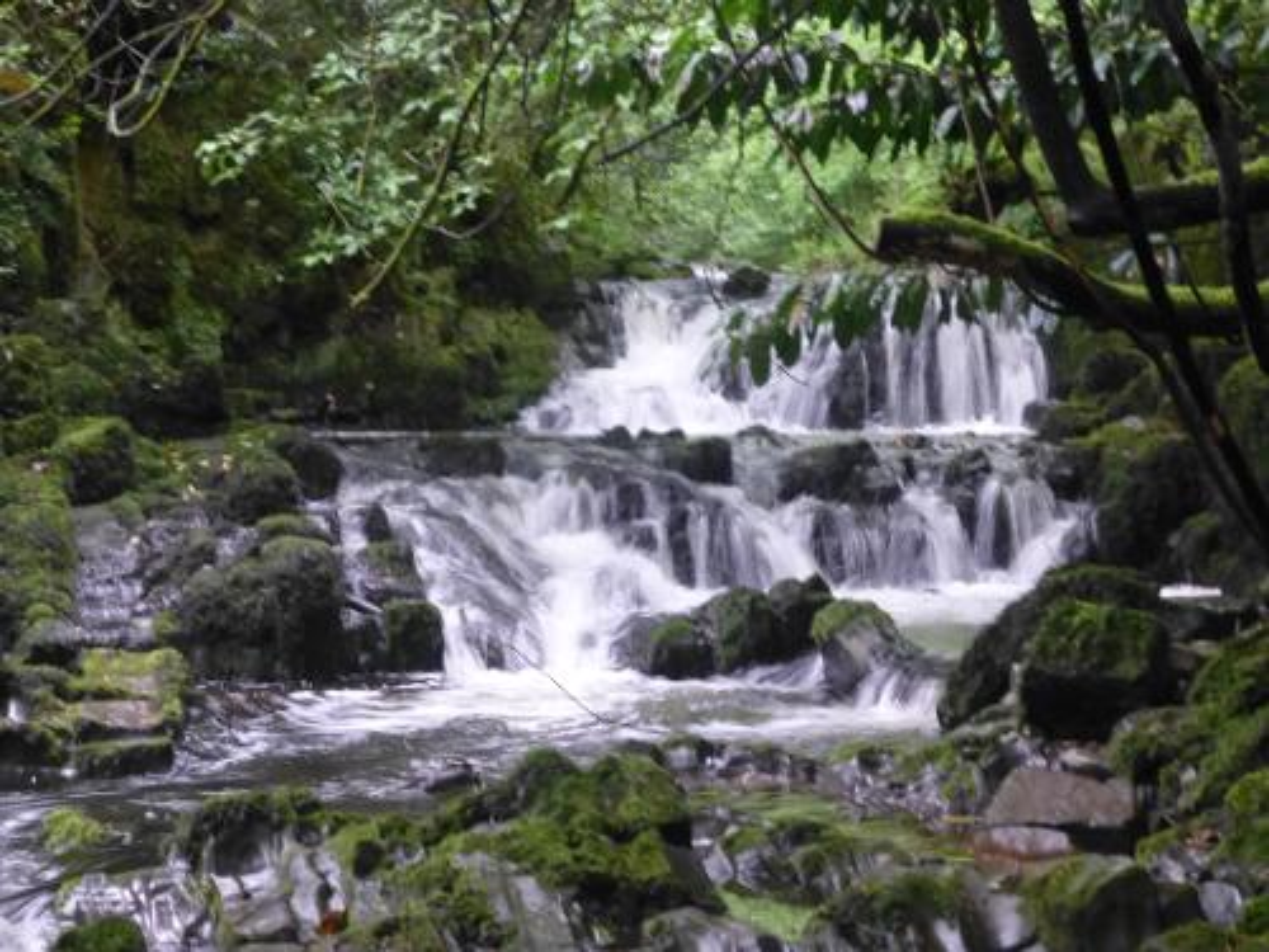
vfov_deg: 19.6
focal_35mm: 75
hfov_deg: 26.0
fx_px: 2749
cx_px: 634
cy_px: 476
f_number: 5
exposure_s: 1/10
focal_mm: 13.3
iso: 800
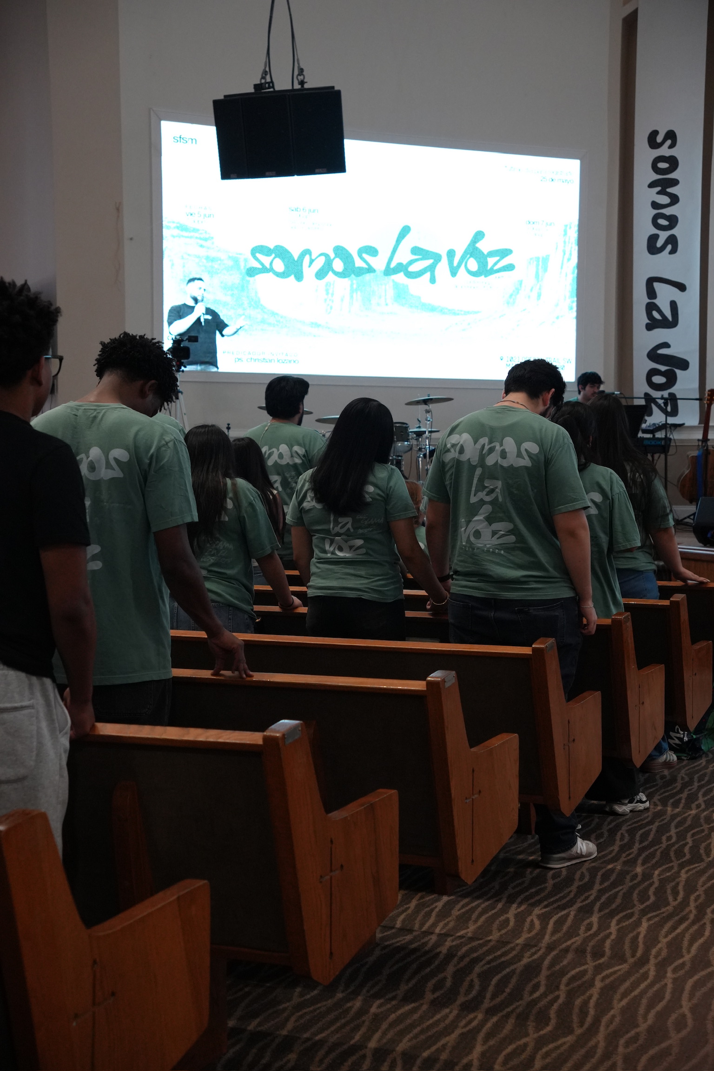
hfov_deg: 24.9
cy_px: 536
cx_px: 357
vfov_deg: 36.7
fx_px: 1615
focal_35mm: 54
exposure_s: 1/160
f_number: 4
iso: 1600
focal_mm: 36.2
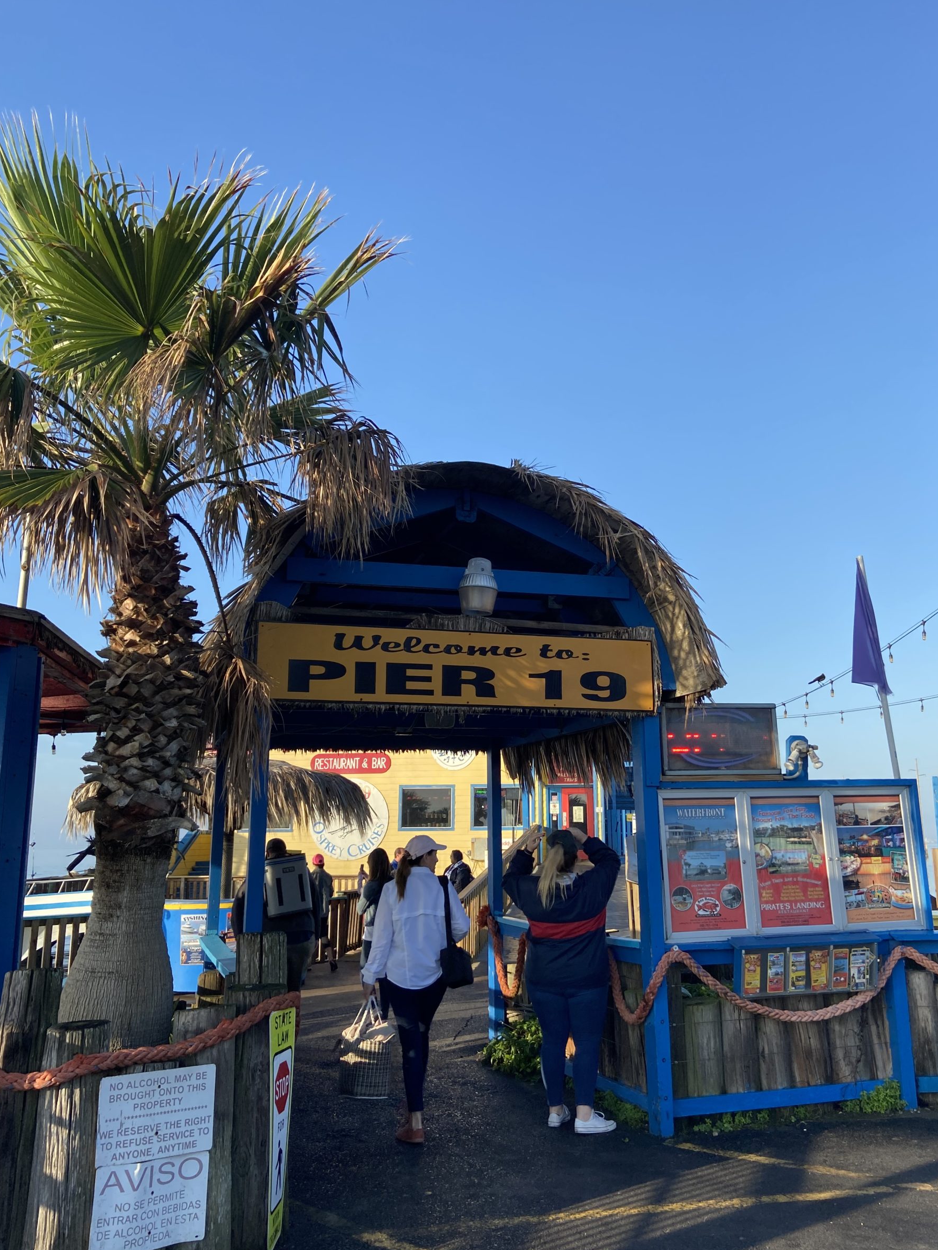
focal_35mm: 28
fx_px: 1012
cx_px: 490
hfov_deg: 49.7
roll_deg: -0.1
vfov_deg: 63.4
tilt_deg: +13.0
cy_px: 626
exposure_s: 1/1274
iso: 32
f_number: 1.8
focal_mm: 4.25
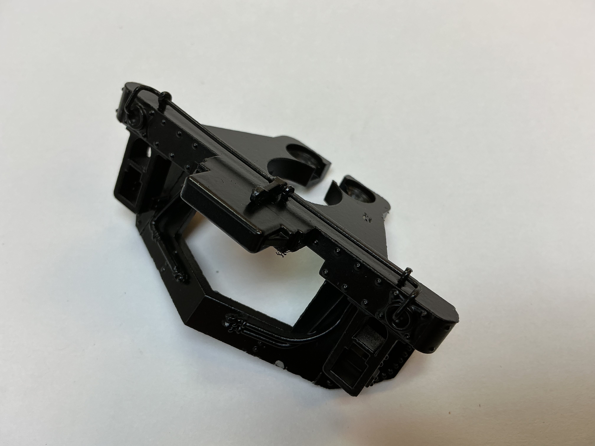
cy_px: 223
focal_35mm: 29
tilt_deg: -65.9
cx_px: 298
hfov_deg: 61.7
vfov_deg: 48.2
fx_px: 498
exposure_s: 1/120
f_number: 1.8
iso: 32
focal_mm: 3
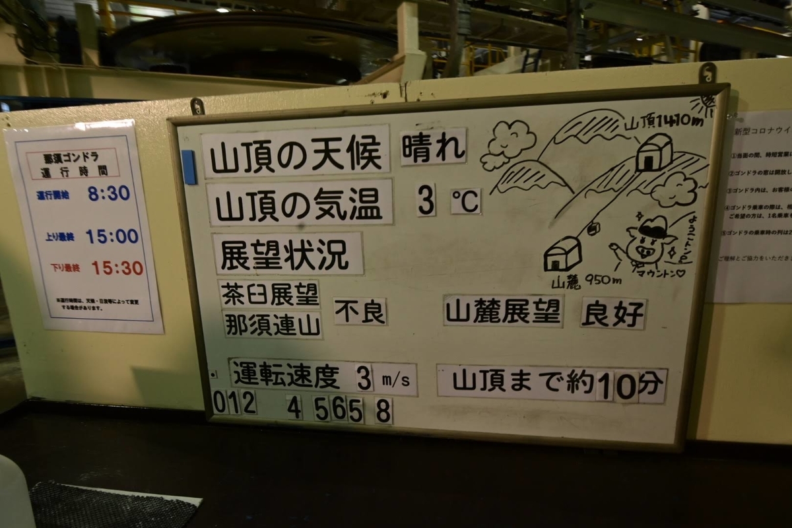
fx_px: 429
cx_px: 396
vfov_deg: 63.2
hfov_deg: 85.4
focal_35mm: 20
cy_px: 264
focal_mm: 13
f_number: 11
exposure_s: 1/8
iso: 640
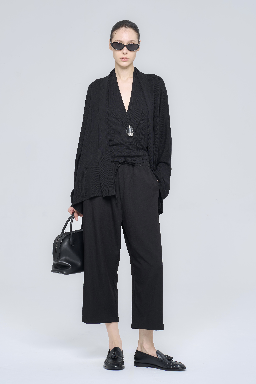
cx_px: 126
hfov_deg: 15.7
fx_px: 928
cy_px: 193
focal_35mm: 87
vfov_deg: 23.4
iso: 200
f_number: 8
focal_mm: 85
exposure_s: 1/125
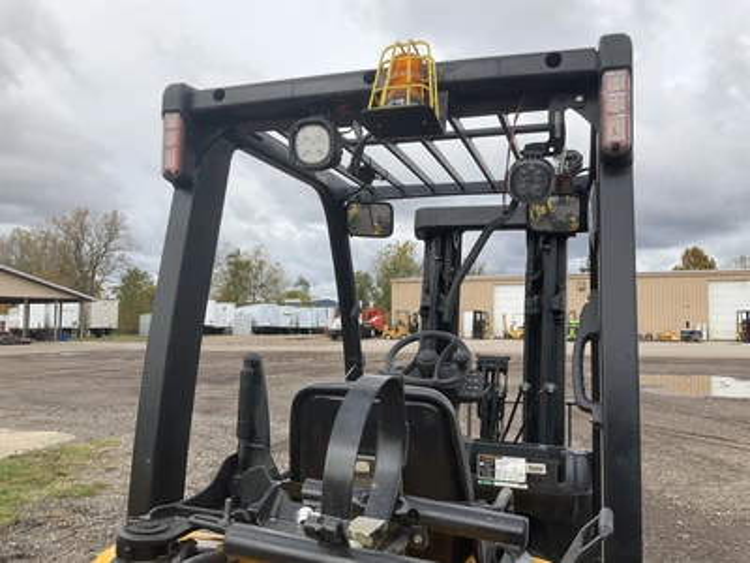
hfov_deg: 61.7
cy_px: 282
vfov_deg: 48.2
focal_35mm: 29
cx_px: 375
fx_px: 628
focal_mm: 3
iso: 25
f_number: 1.8
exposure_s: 1/816
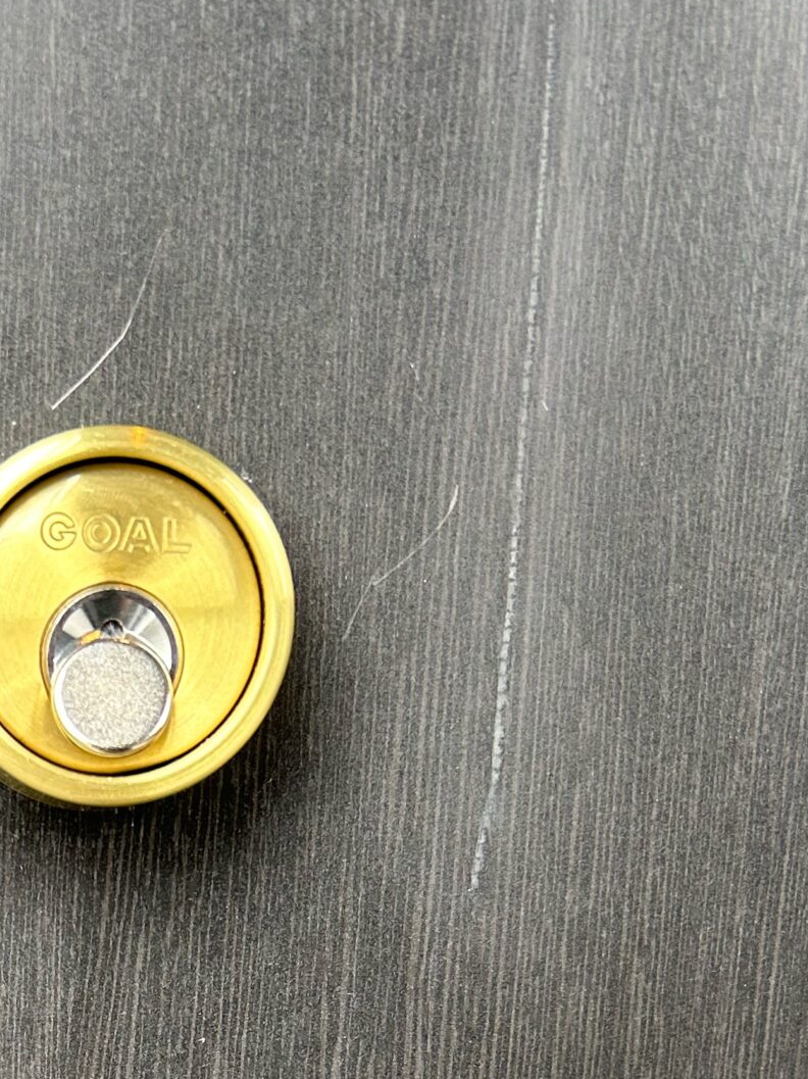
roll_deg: -0.9
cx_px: 16
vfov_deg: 28.1
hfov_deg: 22.5
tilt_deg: -12.7
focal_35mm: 63
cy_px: 1180
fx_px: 1962
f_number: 1.5
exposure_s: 1/60
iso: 80
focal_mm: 5.7
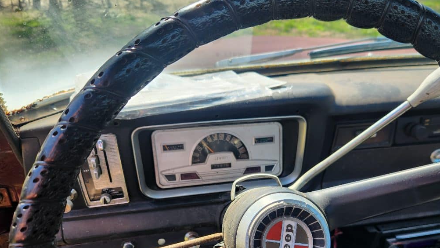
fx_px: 350
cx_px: 240
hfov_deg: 64.2
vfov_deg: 38.1
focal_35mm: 30
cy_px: 182
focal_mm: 5.4
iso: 25
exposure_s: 1/172
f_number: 1.8
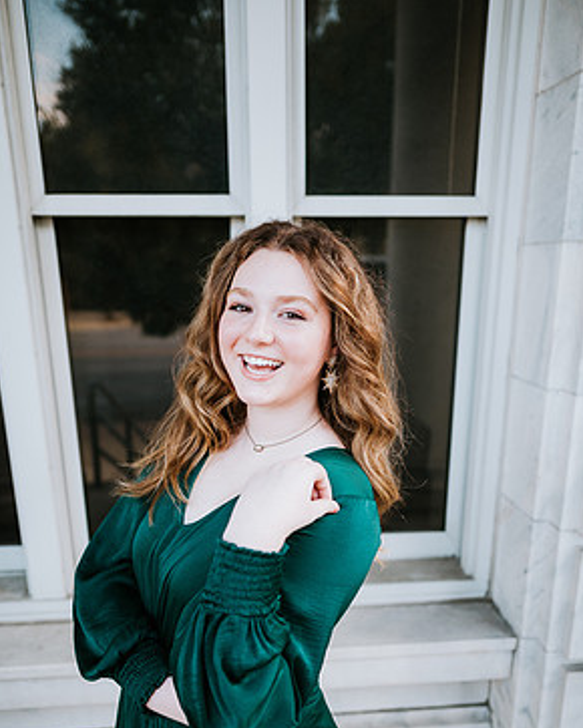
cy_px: 446
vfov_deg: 61.5
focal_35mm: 28
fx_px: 603
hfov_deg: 51.6
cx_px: 298
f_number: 2
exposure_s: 1/200
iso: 160
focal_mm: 24
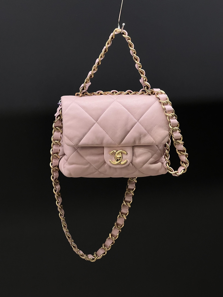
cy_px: 148
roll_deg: -0.9
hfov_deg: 19.1
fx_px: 661
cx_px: 112
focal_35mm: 77
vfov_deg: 25.3
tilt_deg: -18.3
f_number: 2.8
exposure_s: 1/50
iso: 250
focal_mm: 9
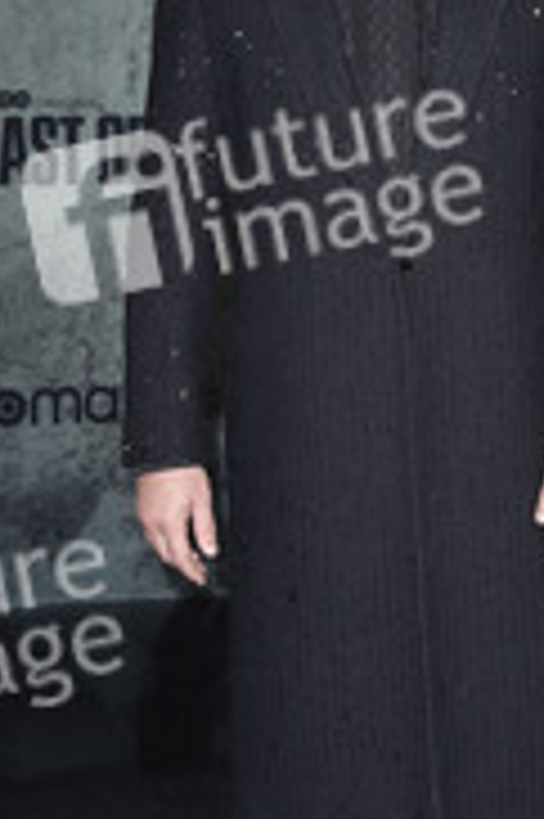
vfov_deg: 20.6
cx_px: 384
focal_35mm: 99
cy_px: 423
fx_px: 2248
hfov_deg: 13.8
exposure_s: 1/250
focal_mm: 45
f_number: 6.3
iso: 640
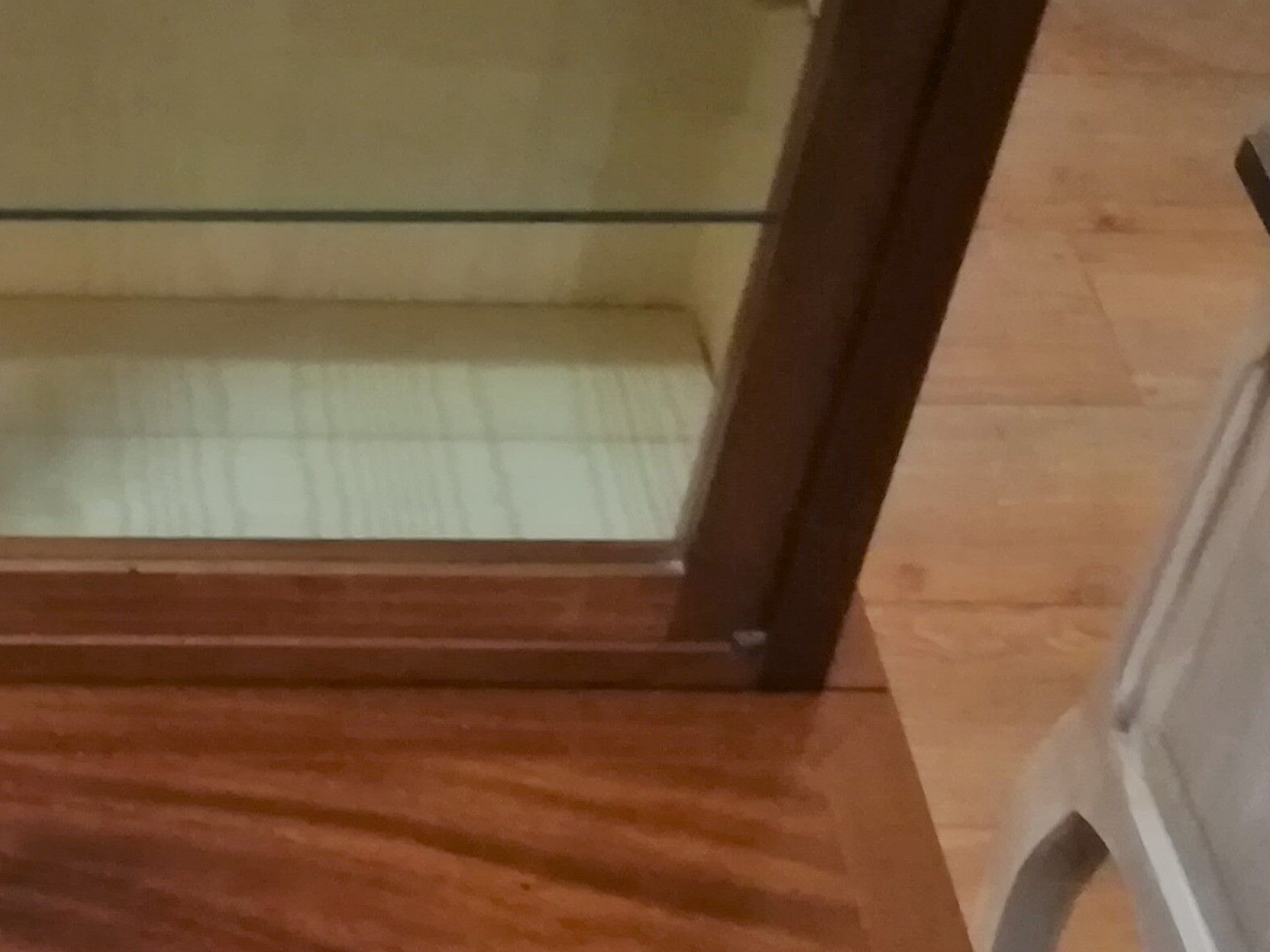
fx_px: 2972
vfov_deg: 18.2
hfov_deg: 22.6
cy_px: 405
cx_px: -162
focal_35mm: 81
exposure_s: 1/20
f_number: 2.2
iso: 500
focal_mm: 3.83
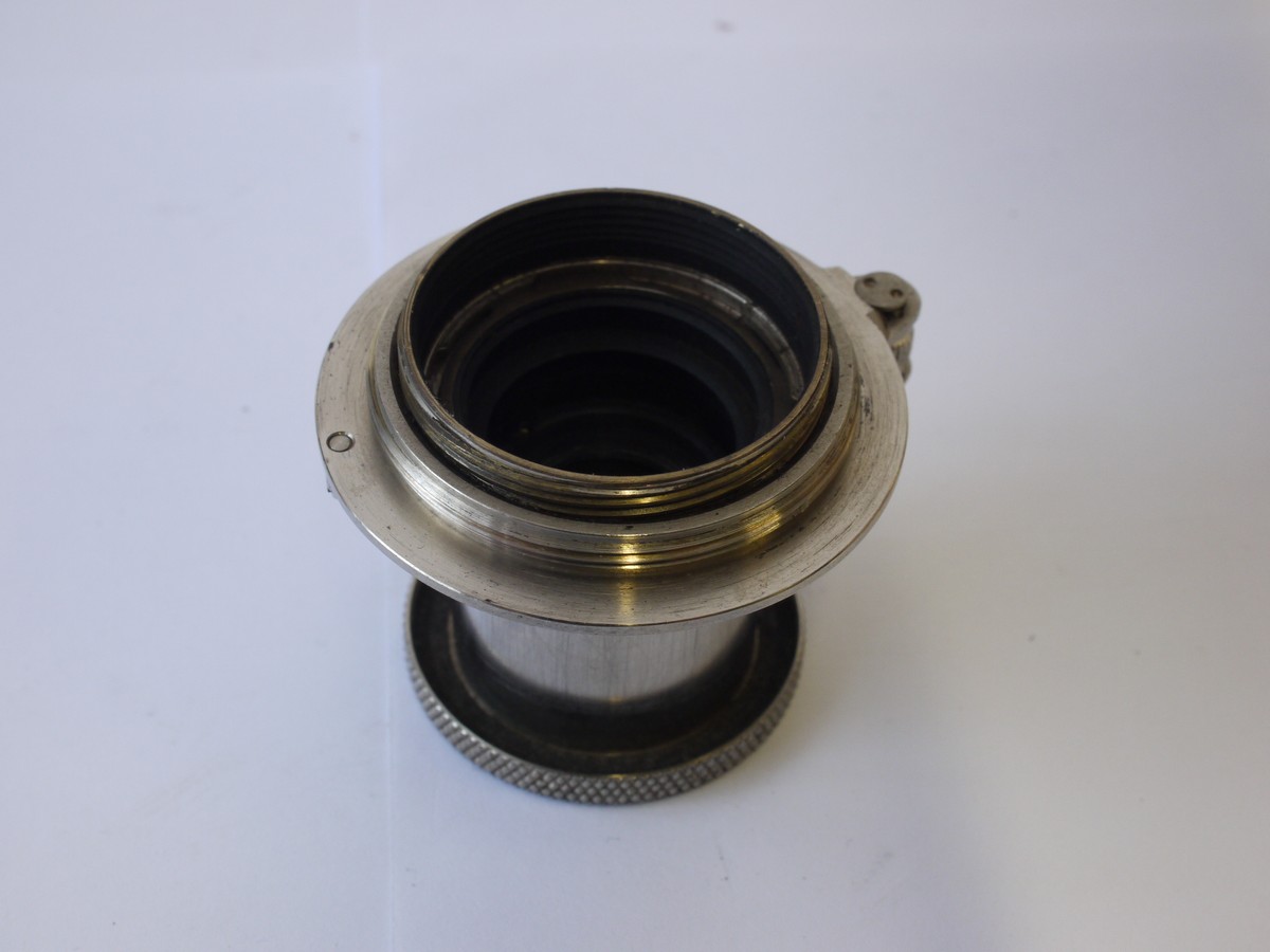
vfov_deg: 24.4
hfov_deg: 32.2
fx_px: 2201
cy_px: 476
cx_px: 635
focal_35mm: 60
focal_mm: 30
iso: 400
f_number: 10
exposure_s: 1/13
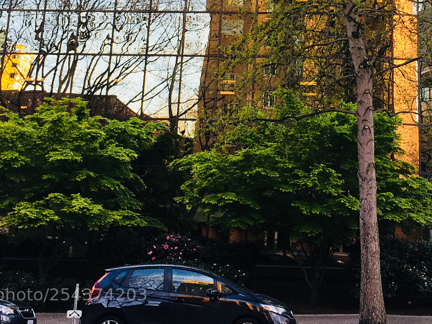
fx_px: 737
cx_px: 299
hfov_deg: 32.3
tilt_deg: +16.7
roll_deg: +1.1
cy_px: 8
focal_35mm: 59
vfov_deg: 23.9
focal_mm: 4.15
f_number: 2.2
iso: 32
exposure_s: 1/120
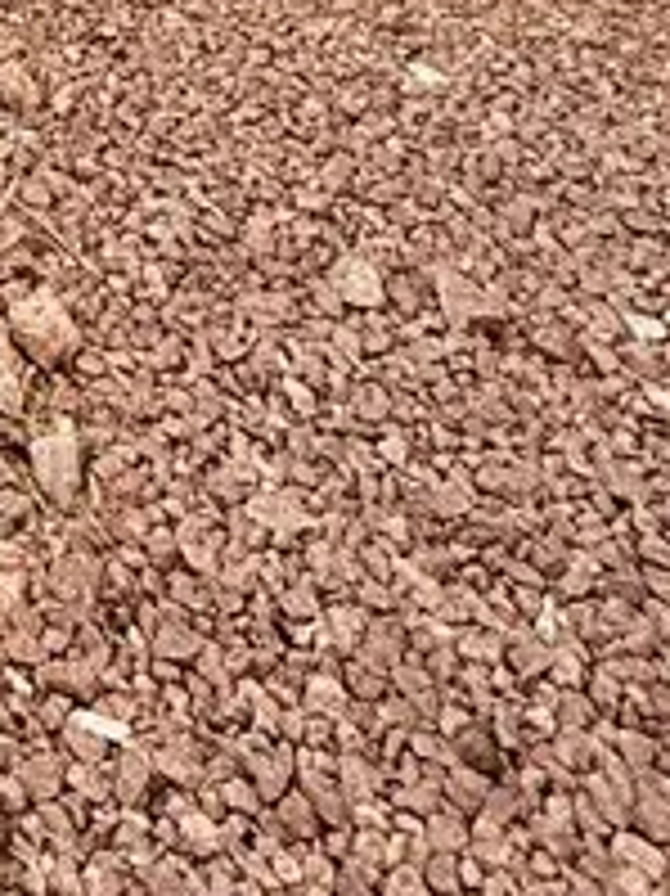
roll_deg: -1.5
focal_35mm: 72
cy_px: -761
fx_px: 1860
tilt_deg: +5.4
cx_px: -657
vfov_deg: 19.4
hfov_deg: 16.1
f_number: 2.2
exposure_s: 1/1125
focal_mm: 2.22
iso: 50
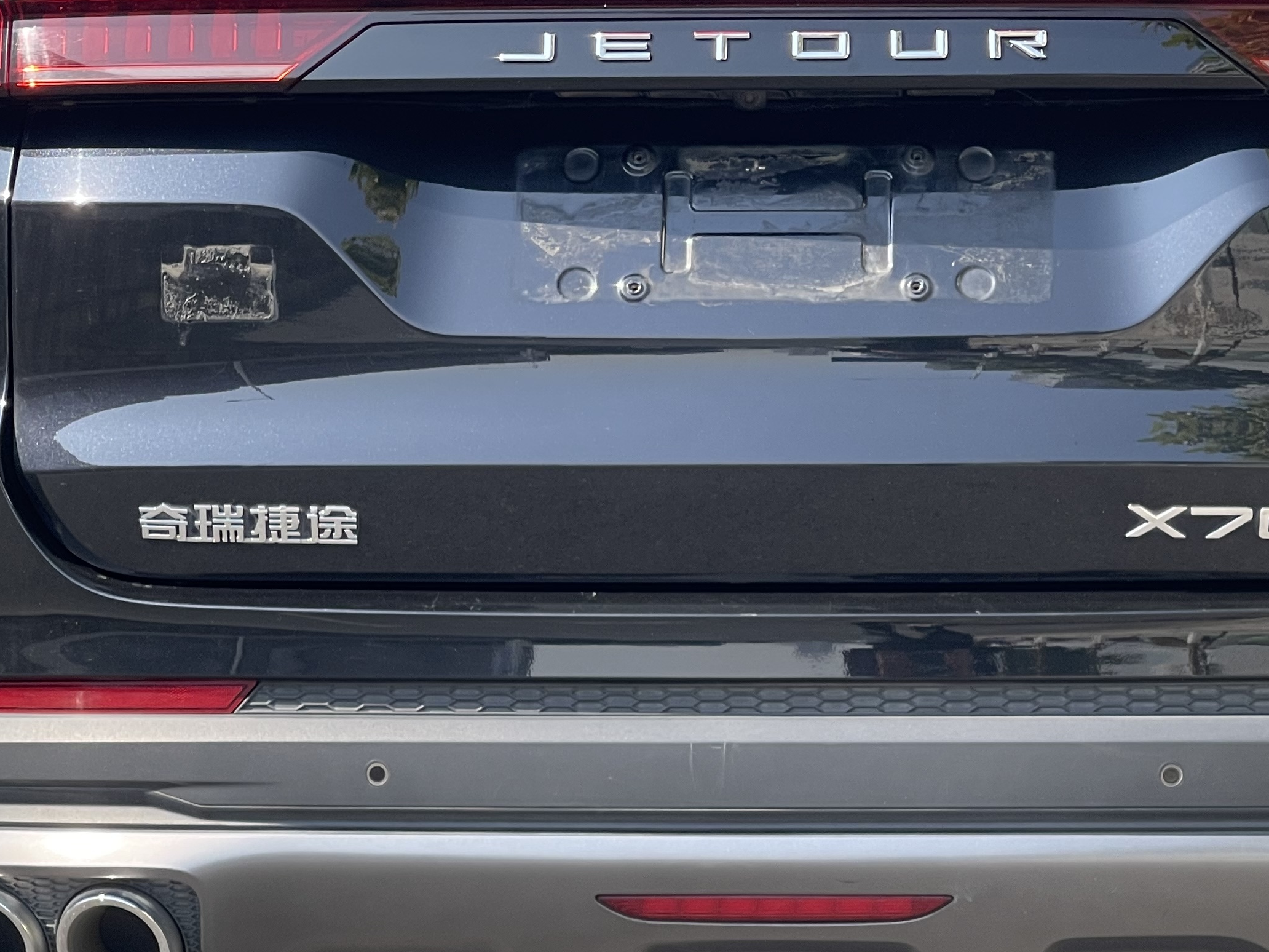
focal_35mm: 125
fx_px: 4582
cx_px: 839
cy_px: 352
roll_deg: +1.2
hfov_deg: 15.7
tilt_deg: -3.5
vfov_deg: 11.8
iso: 20
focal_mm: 7.5
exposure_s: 1/344
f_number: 2.2
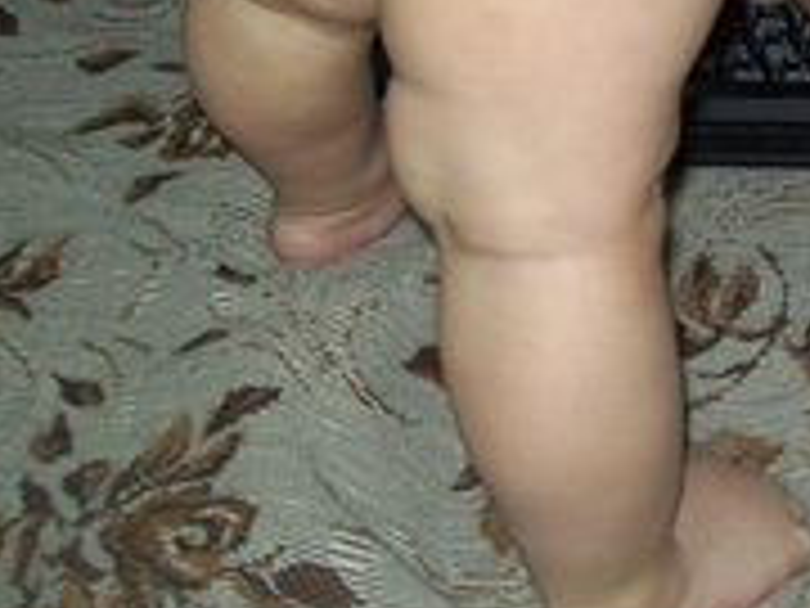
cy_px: 59
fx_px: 2106
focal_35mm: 90
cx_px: 716
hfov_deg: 21.3
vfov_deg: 16.2
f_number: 2.7
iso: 160
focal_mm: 6
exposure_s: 1/60
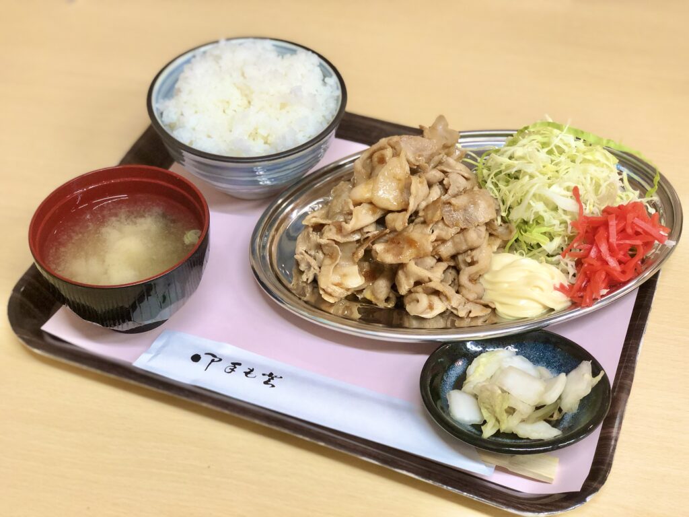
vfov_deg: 28.0
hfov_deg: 36.8
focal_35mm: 52
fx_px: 1035
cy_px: 258
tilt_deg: -46.1
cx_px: 344
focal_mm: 6
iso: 80
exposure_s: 1/50
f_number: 2.4
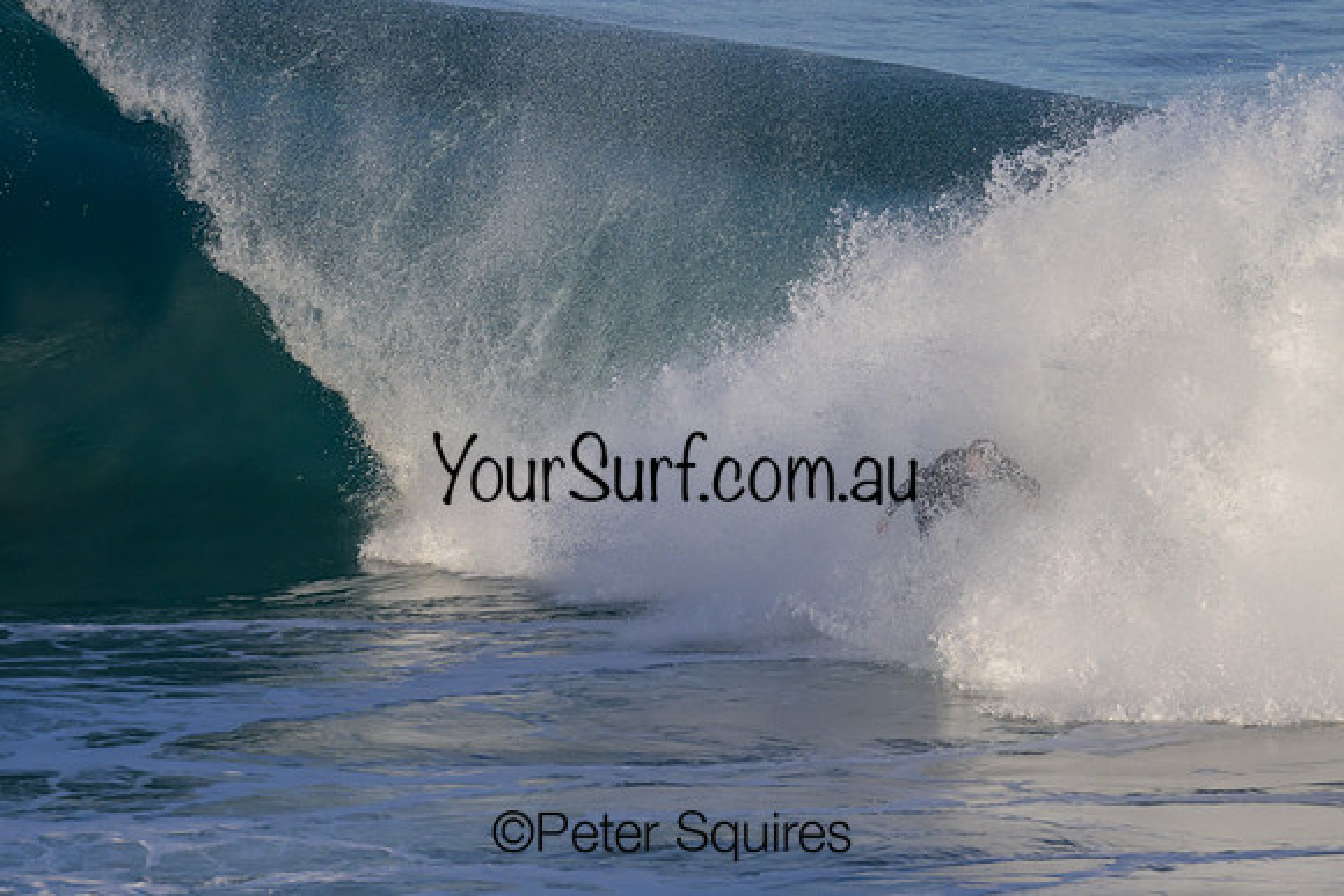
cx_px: 904
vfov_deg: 2.0
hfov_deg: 3.0
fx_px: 26063
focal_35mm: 698
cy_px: 384
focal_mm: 510
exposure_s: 1/2000
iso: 900
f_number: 10
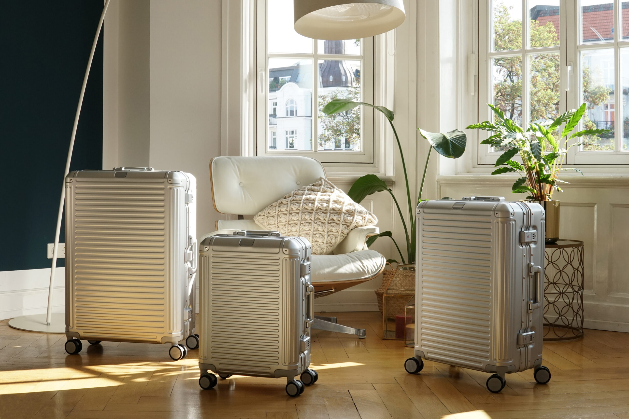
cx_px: 314
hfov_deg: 43.6
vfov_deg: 29.9
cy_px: 210
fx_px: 786
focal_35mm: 45
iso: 800
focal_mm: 30
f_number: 10
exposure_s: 1/125
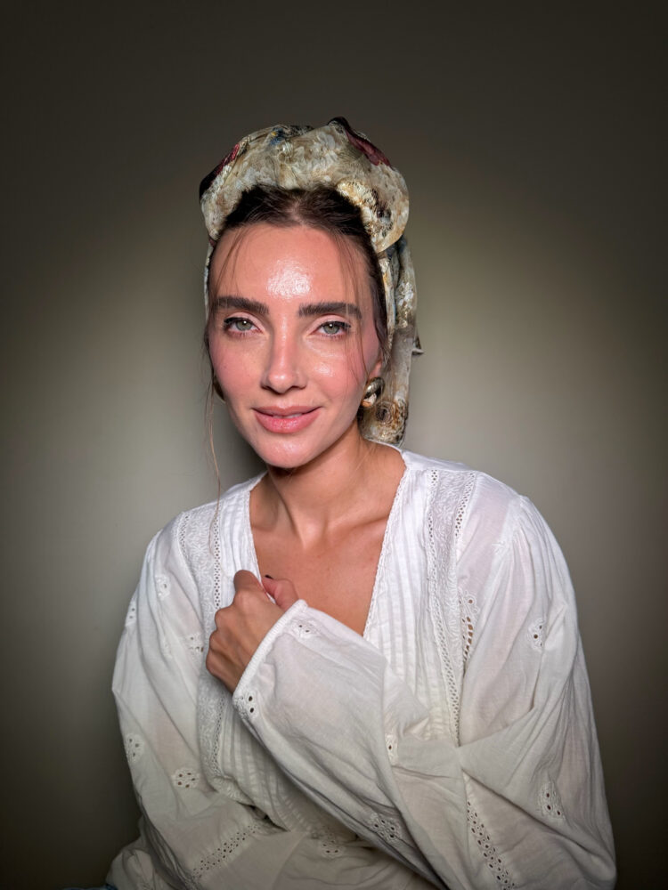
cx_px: 334
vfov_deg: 71.6
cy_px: 445
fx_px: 618
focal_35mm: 24
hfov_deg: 56.8
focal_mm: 6.76
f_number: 1.78
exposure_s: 1/355
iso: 80
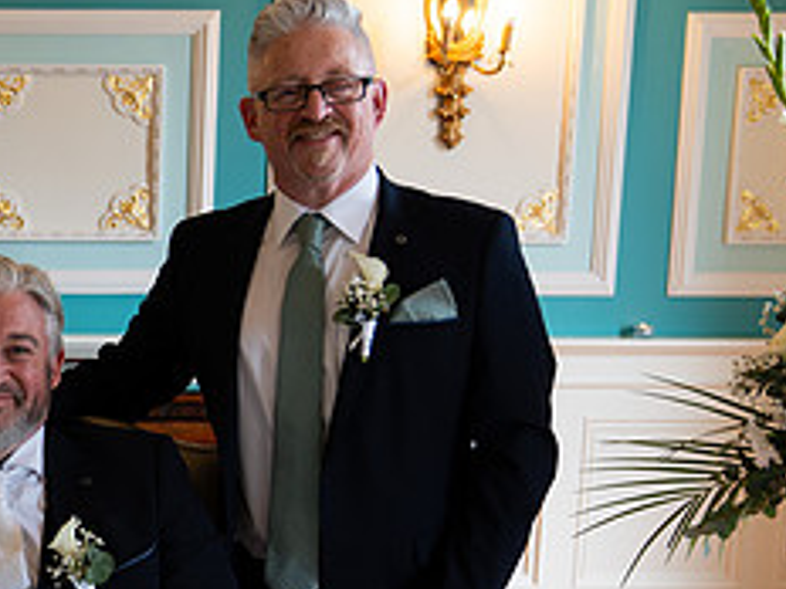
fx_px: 1476
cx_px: -91
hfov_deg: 27.2
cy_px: 421
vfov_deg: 22.4
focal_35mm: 65
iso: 500
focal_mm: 27
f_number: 2.8
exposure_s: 1/160
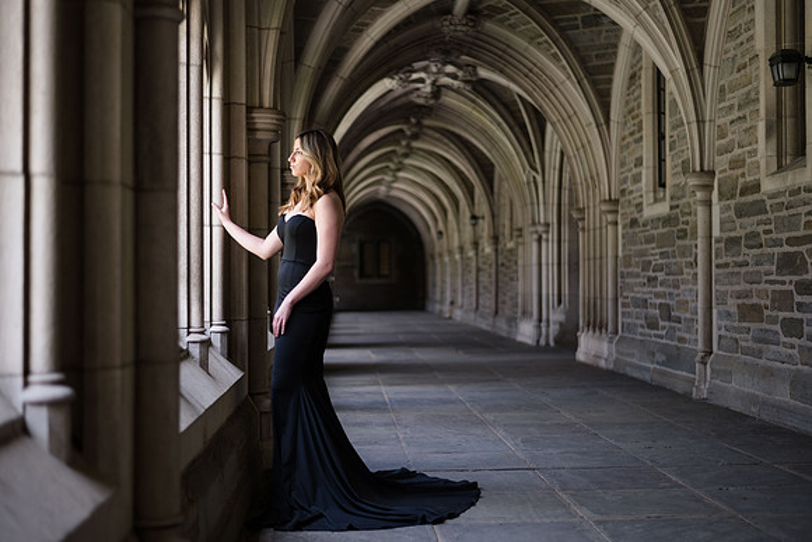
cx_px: 406
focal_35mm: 51
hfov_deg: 38.6
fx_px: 1160
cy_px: 271
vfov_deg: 26.3
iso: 80
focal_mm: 50
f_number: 1.8
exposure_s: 1/200
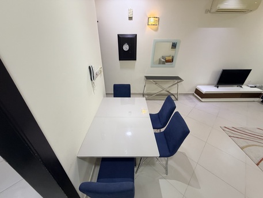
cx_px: 132
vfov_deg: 85.7
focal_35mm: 14
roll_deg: +0.5
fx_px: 106
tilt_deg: -26.7
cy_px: 99
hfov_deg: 102.0
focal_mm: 2.22
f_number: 2.2
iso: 320
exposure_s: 1/100
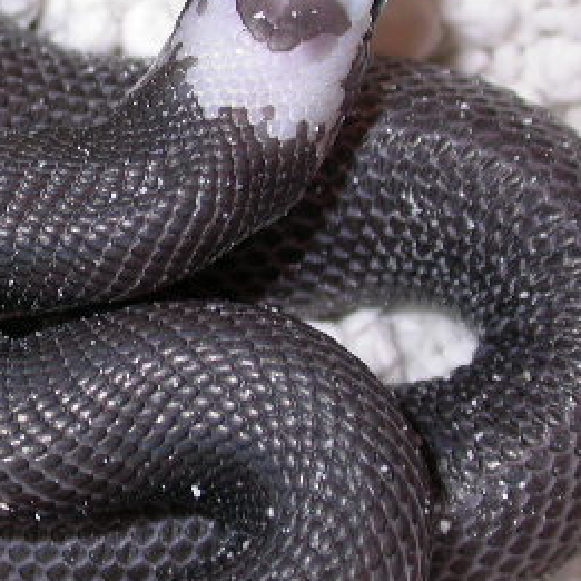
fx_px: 3133
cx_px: -120
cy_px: 198
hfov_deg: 10.4
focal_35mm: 165
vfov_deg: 10.6
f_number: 3.4
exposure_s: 1/60
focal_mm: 15.8
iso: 100
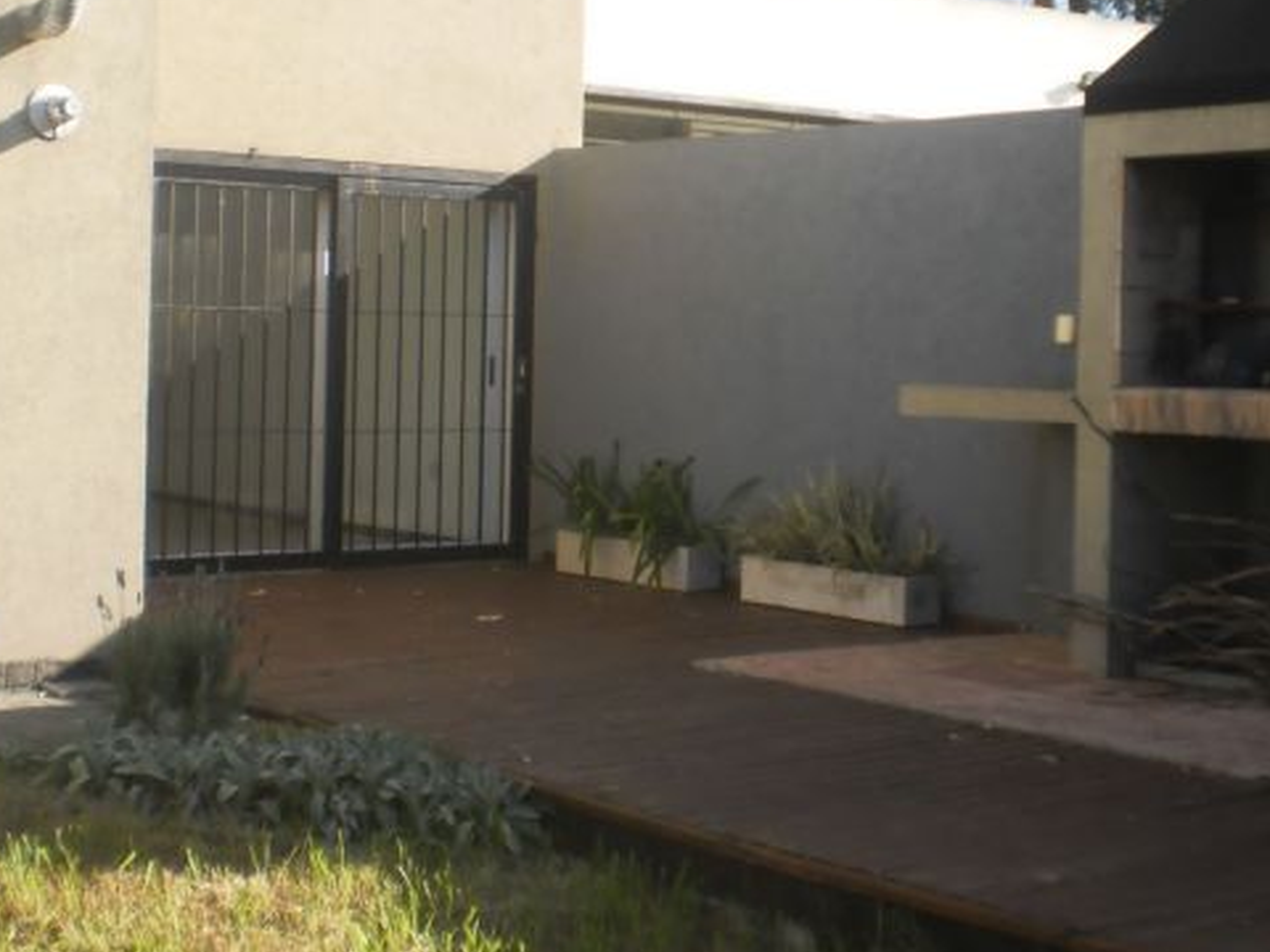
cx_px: 598
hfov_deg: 32.2
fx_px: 2201
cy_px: 286
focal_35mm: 60
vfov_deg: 24.2
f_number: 3.1
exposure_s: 1/1000
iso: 200
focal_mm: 6.3
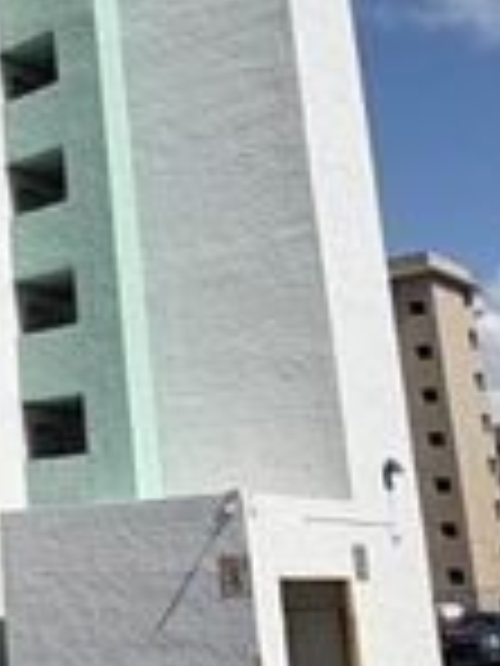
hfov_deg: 19.6
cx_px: -293
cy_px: 344
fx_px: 1213
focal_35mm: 63
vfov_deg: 30.7
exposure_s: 1/1613
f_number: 2.2
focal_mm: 2.22
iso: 20
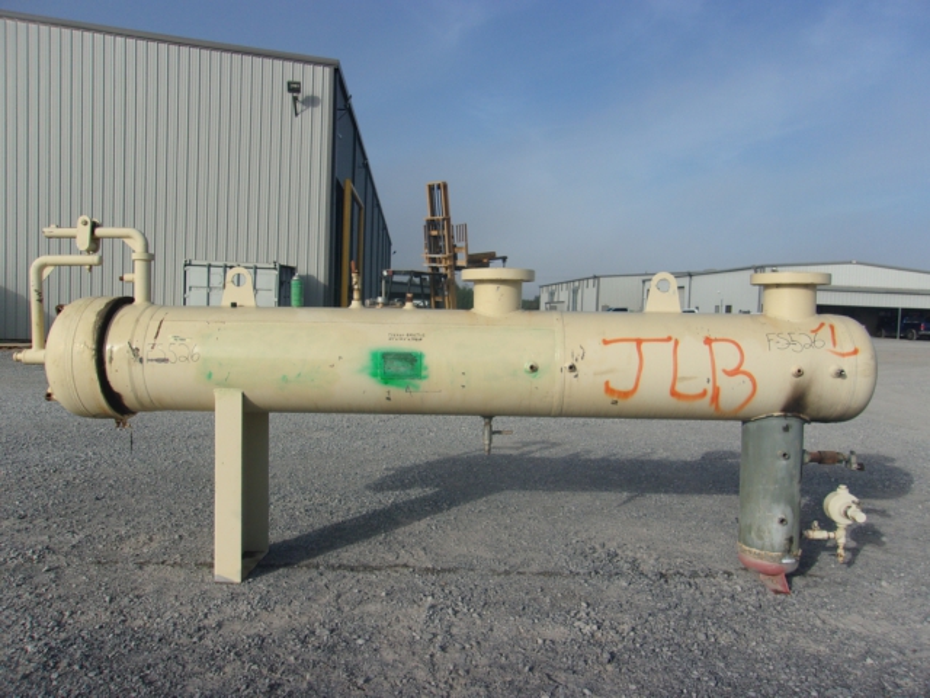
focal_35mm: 27
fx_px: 725
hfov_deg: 65.3
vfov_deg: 51.4
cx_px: 465
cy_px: 349
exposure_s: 1/170
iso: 80
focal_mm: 4.9
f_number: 10.4
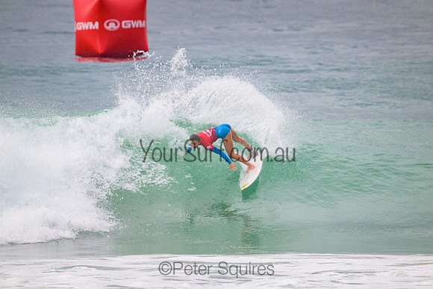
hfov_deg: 2.6
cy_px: 144
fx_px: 9624
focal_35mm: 800
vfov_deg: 1.7
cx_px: 216
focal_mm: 800
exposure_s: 1/2000
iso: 1400
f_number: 11
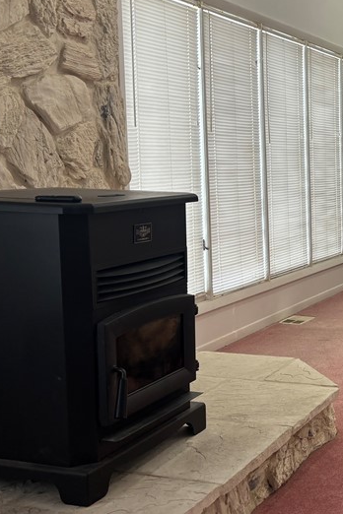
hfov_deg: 23.3
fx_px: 757
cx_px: 413
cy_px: 247
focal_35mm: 53
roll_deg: -0.7
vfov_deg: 37.5
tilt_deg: -6.6
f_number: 1.6
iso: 80
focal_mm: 5.96
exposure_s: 1/60
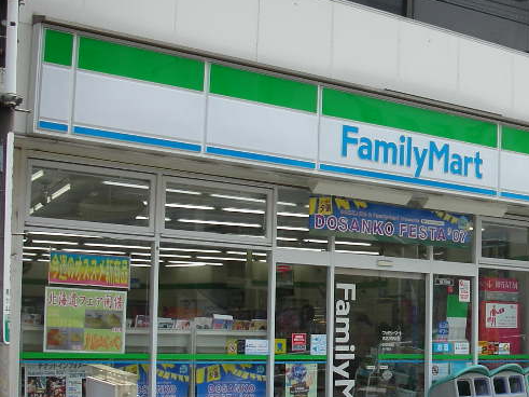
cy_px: 237
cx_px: 447
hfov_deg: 26.0
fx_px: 1115
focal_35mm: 73
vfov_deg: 20.1
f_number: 3
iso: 50
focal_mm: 5.8
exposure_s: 1/429
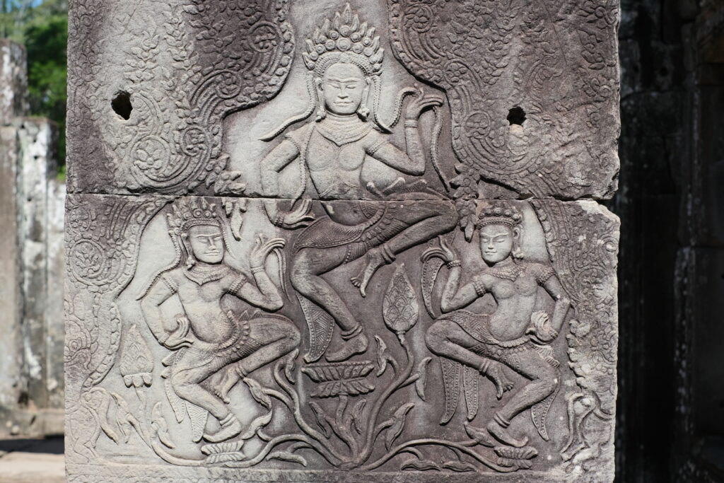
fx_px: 1066
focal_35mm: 53
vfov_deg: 25.5
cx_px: 362
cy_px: 242
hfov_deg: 37.5
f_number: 5
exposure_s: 1/800
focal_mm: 35
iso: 320
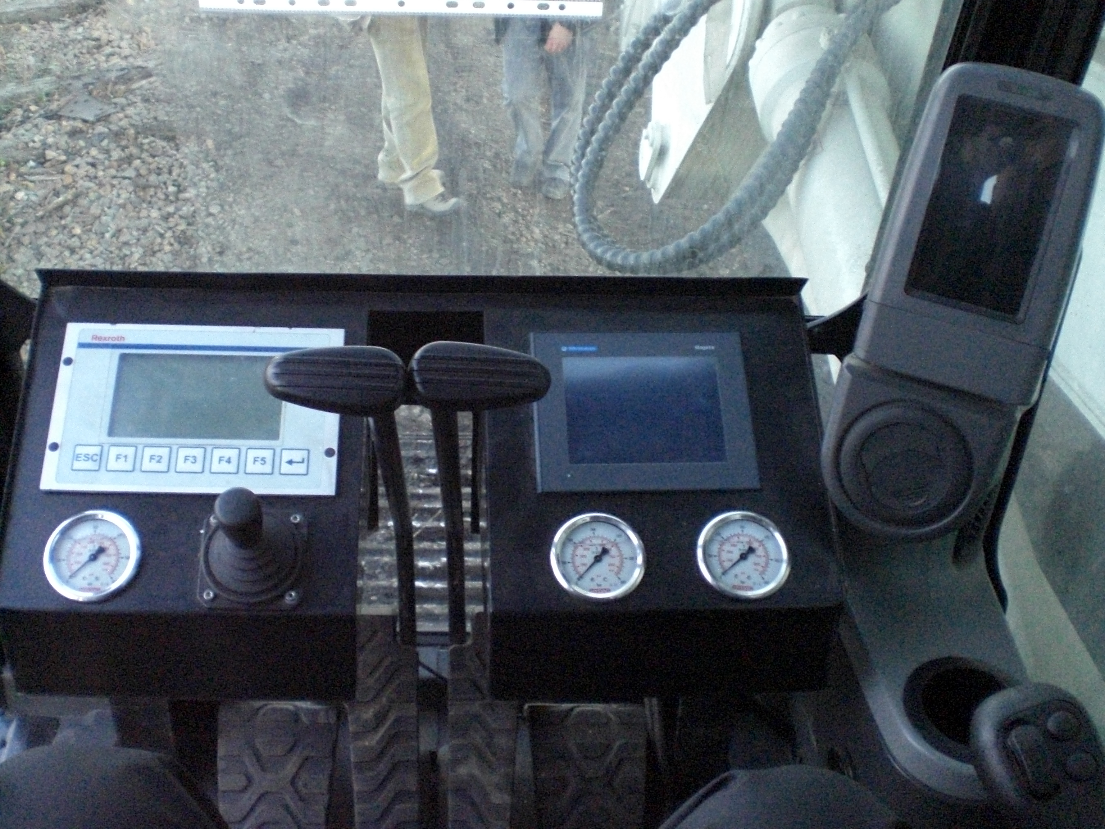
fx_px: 1213
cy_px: 414
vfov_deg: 37.7
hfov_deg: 49.0
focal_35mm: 38
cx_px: 552
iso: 800
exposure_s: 1/50
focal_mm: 6.3
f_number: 3.1
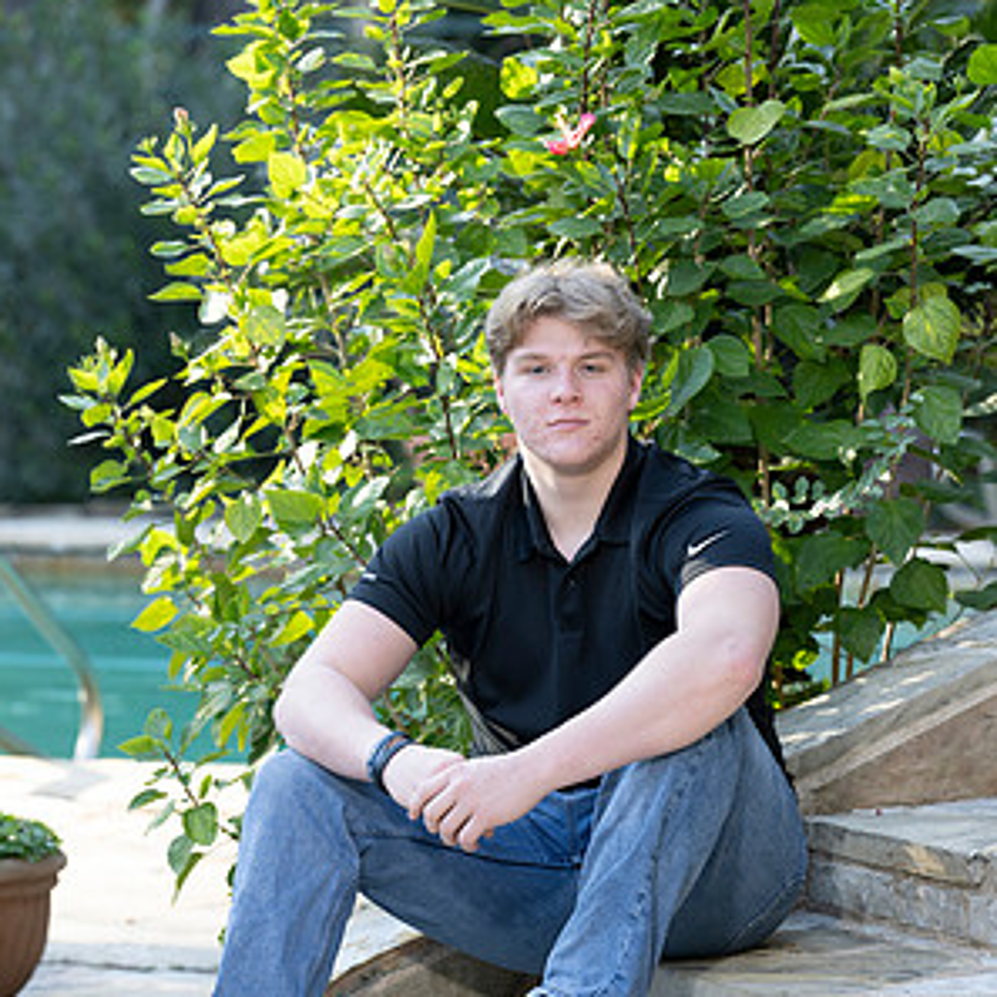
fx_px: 5246
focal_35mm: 161
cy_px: 624
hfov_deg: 10.9
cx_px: 500
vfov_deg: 10.8
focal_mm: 125
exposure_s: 1/160
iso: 400
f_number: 5
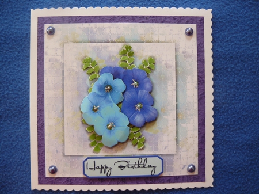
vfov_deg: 39.6
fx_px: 269
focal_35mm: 36
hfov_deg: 51.4
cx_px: 130
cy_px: 97
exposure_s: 1/30
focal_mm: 6
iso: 100
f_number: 2.8
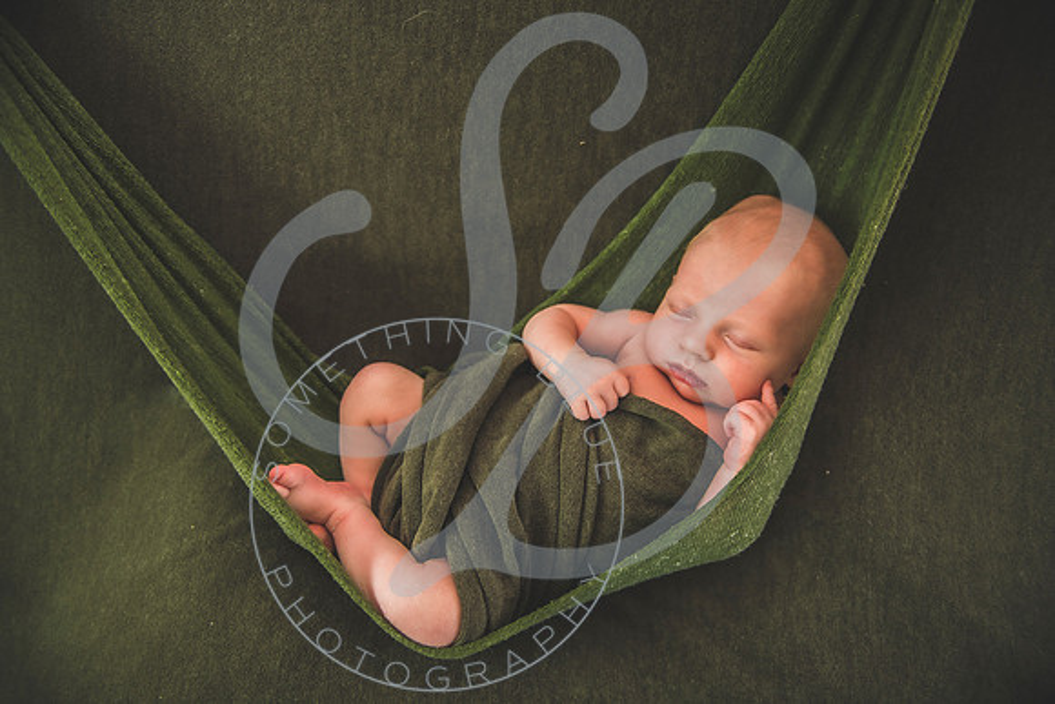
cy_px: 352
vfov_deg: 53.2
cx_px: 528
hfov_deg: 73.7
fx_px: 703
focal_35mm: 24
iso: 400
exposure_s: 1/125
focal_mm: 24
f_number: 2.8
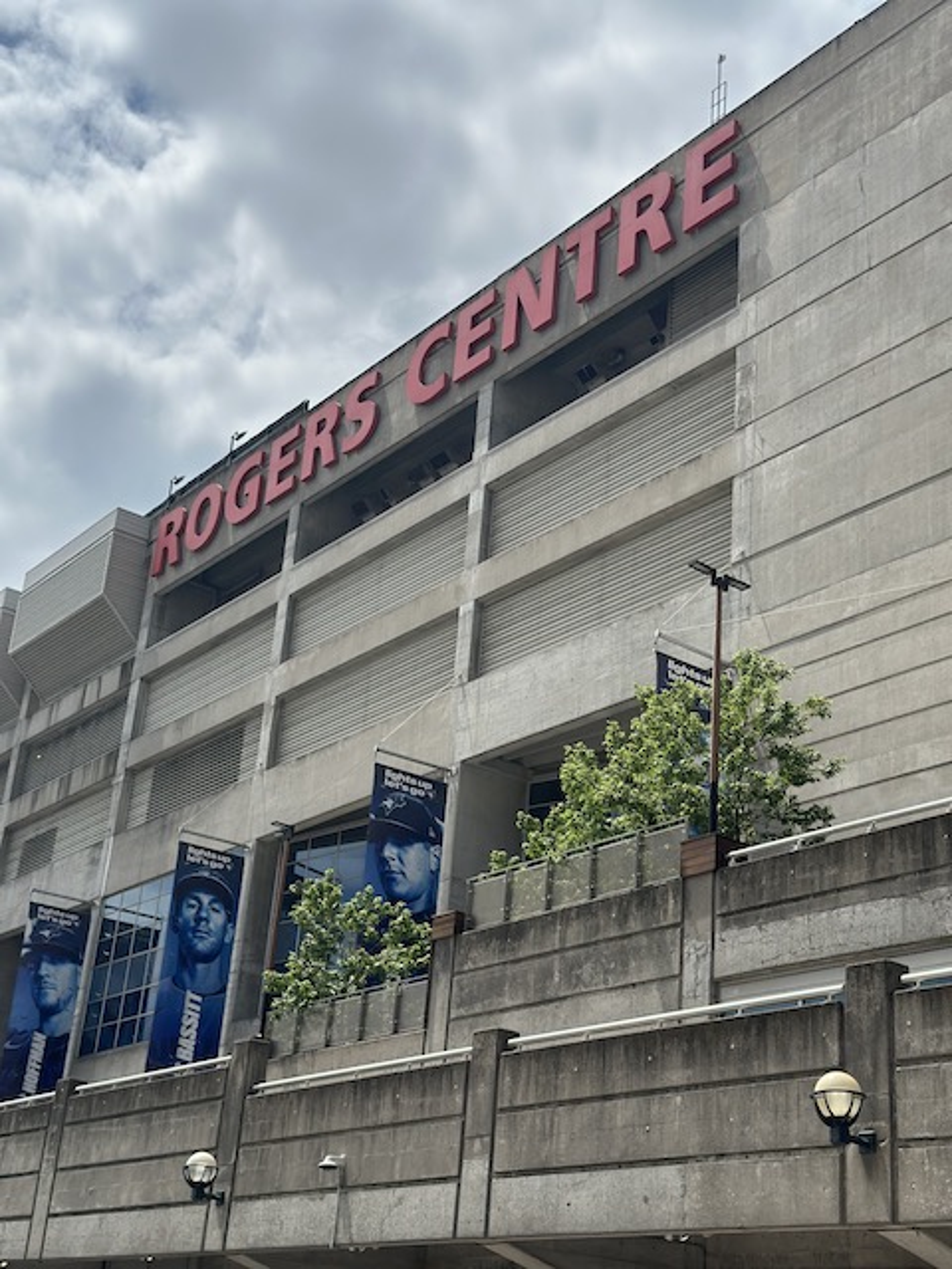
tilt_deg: +23.3
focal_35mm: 48
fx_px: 1760
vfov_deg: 39.7
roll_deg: -2.9
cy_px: 634
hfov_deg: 30.3
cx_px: 476
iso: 100
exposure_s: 1/12048
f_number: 1.78
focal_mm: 6.86
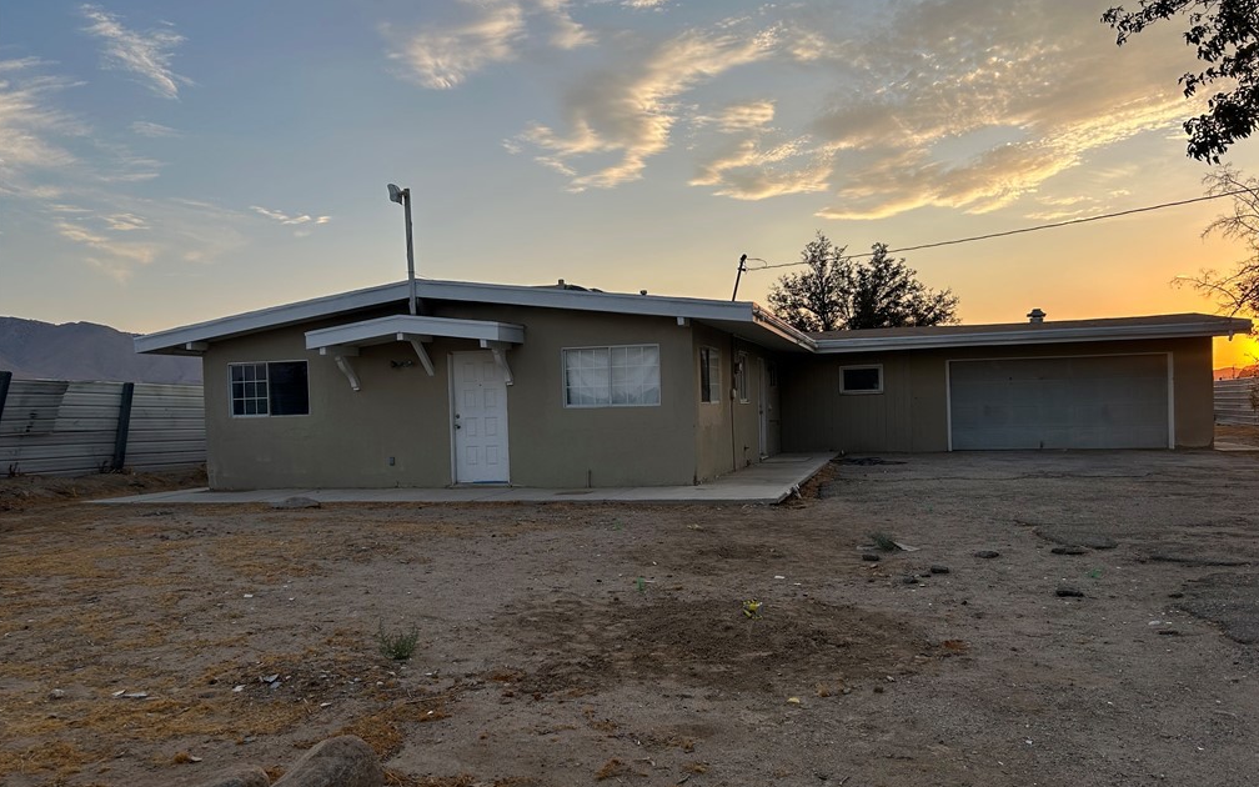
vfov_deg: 44.5
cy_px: 417
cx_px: 633
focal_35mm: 28
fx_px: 961
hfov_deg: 66.5
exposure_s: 1/1135
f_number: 1.5
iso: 50
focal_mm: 5.7
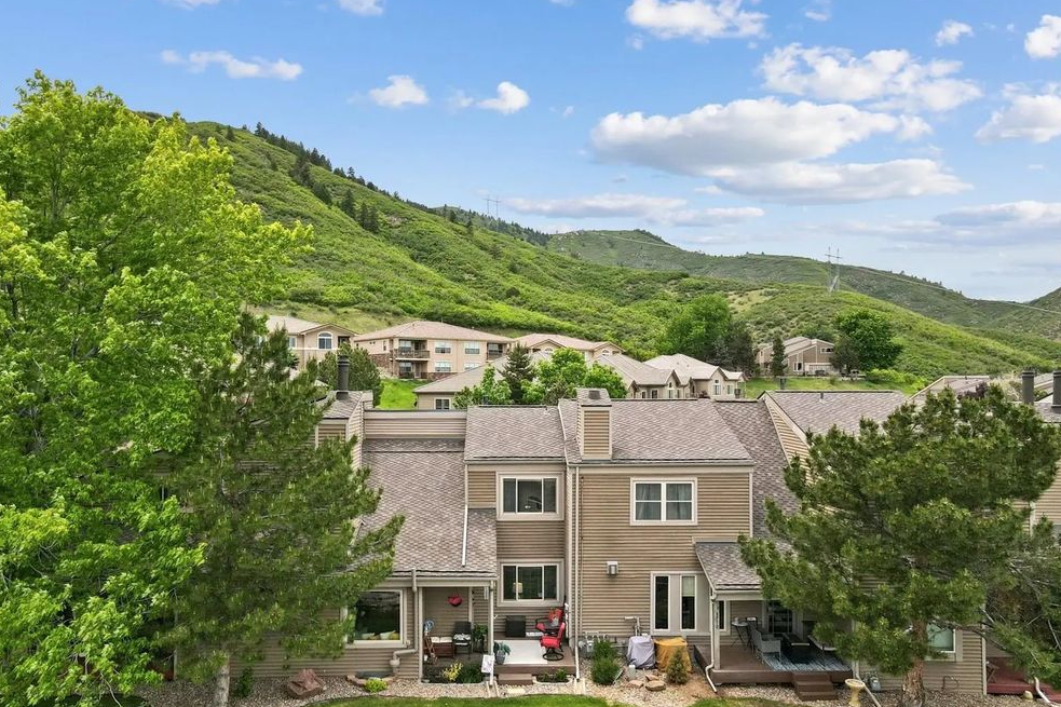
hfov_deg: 69.4
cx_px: 514
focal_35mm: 26
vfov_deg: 49.5
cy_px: 390
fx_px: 766
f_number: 2.8
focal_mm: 4.5
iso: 100
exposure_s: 1/640
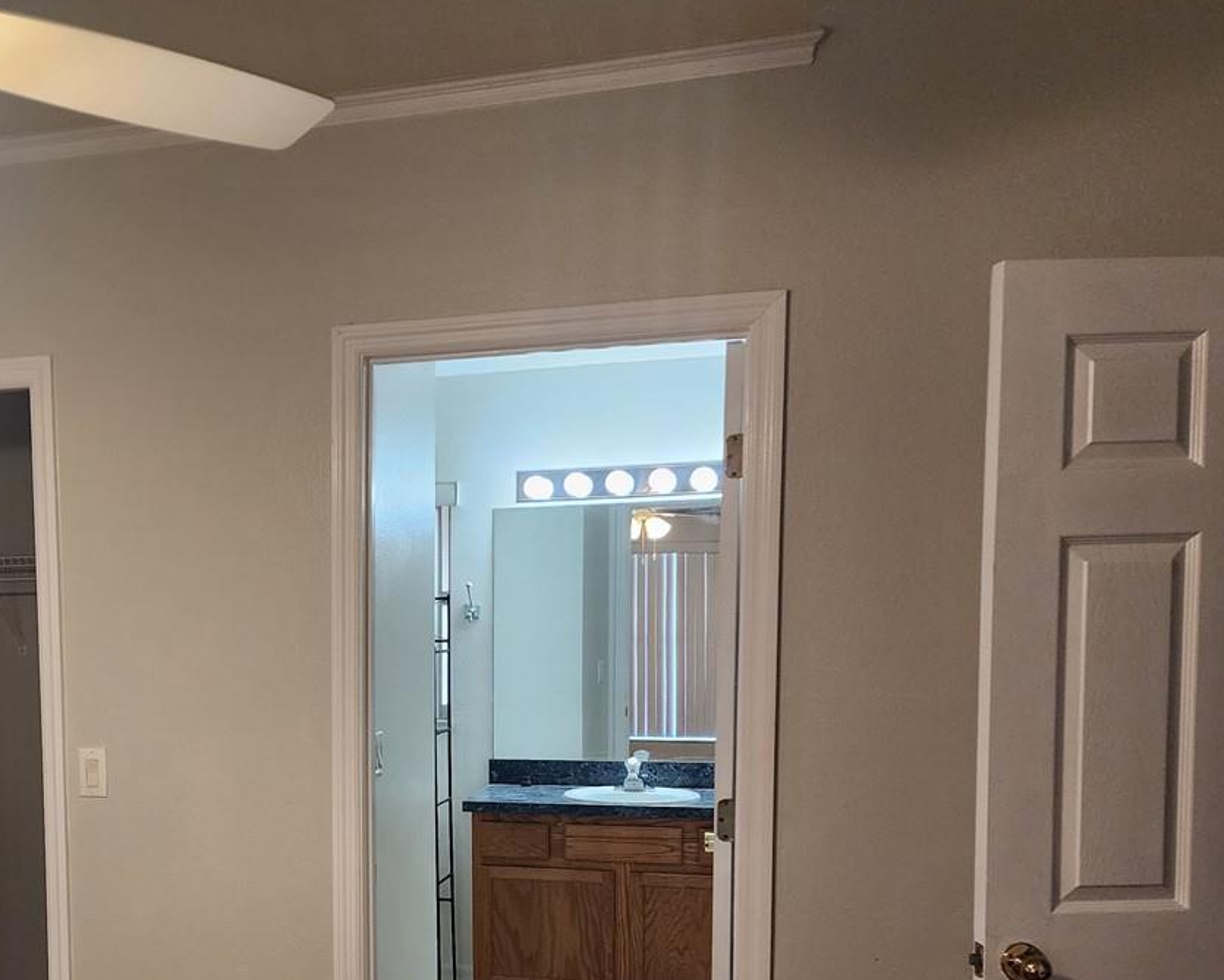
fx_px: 1558
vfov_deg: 34.1
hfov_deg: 41.0
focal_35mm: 43
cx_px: 236
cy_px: 750
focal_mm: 6.4
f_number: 1.8
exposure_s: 1/120
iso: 250
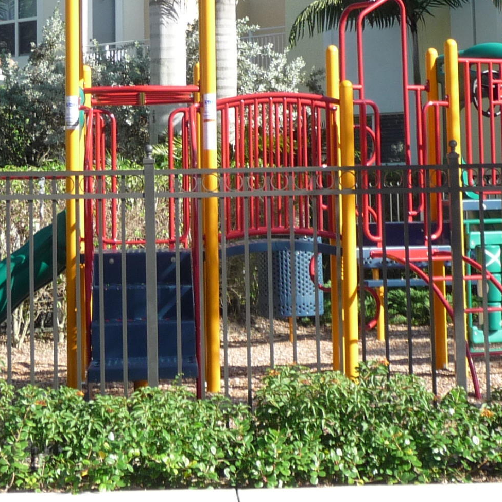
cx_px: 223
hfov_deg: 14.9
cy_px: -74
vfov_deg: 14.5
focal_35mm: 117
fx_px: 1920
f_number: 4
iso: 100
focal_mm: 7.1
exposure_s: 1/320
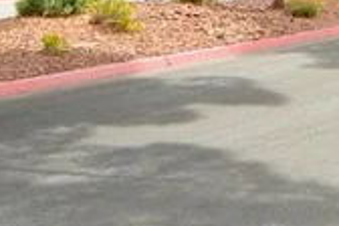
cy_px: -72
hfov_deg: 16.8
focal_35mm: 110
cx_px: 517
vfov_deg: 12.1
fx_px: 1036
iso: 160
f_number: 6.3
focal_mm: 6.7
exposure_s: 1/250
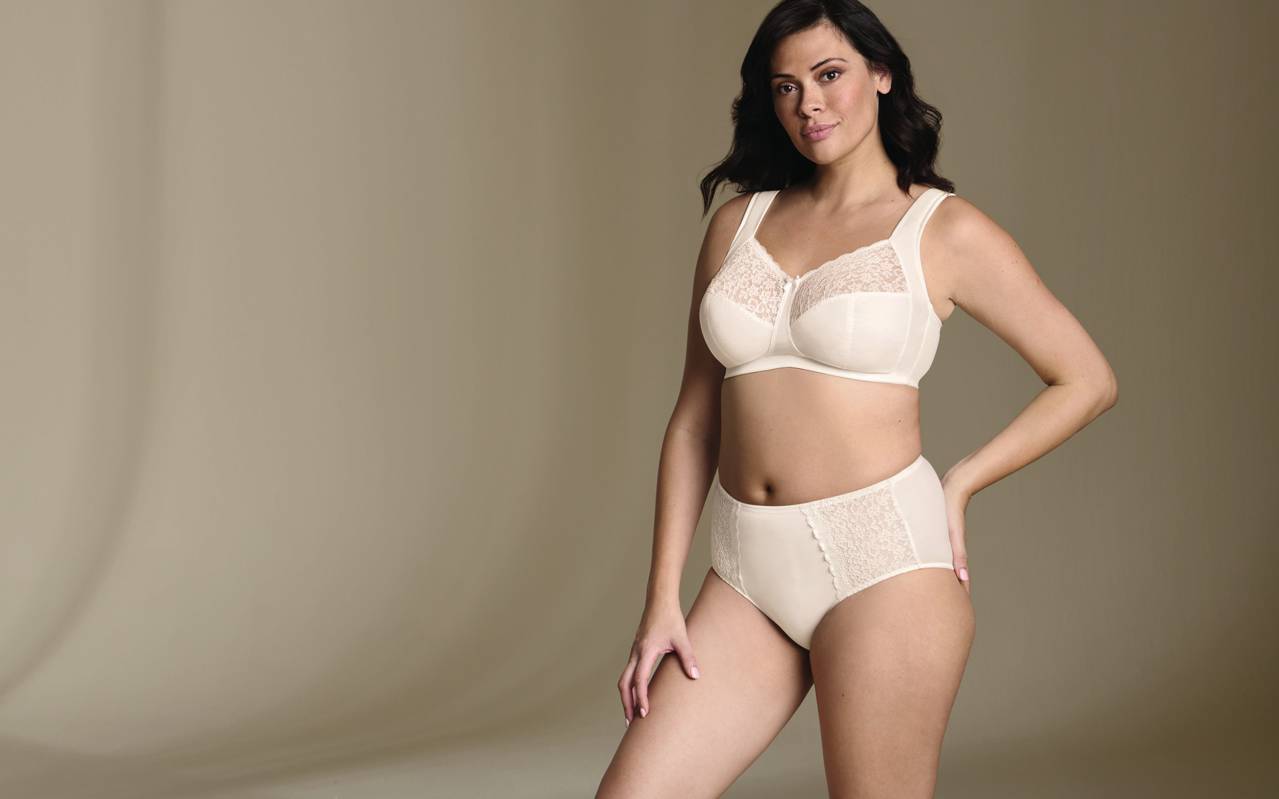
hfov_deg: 25.8
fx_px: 2788
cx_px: 639
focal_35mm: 80
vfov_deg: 16.3
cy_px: 374
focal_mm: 78
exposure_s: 1/200
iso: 200
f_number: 8
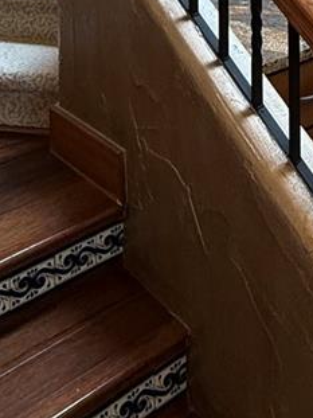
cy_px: -194
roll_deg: +0.5
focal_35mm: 54
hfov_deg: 25.5
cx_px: 324
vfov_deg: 26.6
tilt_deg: +1.9
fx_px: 651
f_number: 2.2
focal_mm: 2.22
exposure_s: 1/120
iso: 200
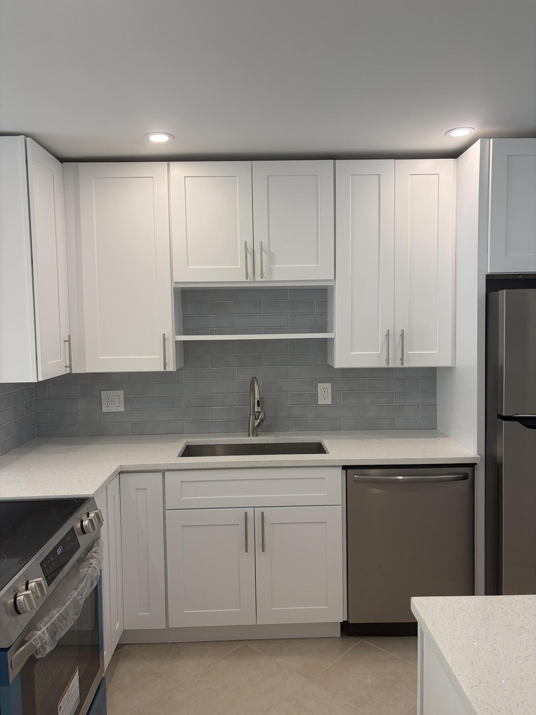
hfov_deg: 53.1
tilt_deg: -2.4
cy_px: 358
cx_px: 268
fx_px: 537
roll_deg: +0.7
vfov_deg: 67.3
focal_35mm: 26
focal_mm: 5.96
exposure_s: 1/120
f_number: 1.6
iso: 64
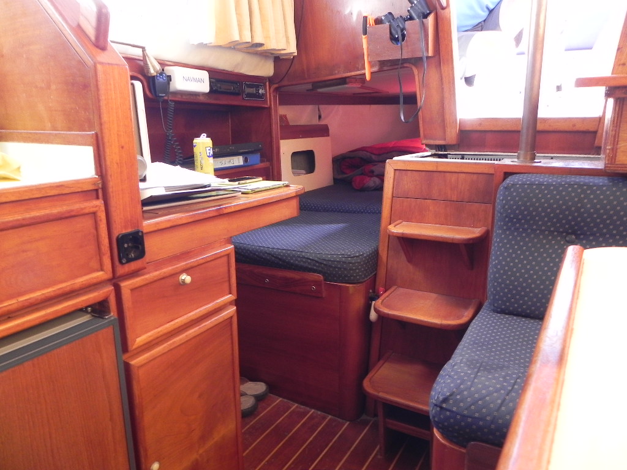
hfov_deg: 67.3
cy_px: 235
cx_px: 314
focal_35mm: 26
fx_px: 471
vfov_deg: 53.1
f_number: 2.8
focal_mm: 4.6
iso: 225
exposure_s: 1/30
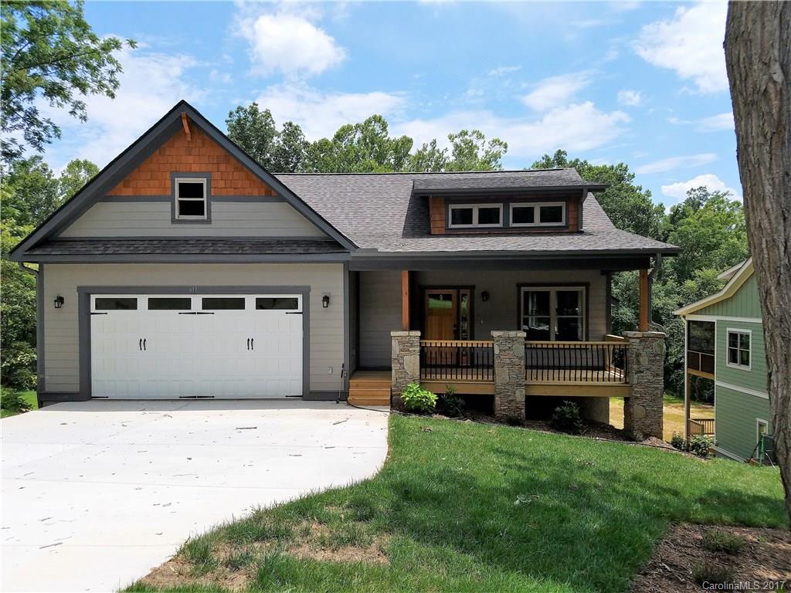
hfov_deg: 67.3
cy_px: 296
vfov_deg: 53.1
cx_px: 396
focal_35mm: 26
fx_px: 594
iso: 50
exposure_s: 1/3336
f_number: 1.7
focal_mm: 4.2
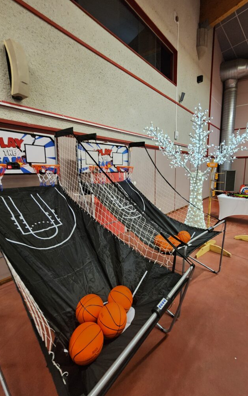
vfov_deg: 105.3
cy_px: 199
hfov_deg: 78.0
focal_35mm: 14
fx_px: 151
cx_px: 145
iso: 640
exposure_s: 1/25
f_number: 2.2
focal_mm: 2.2
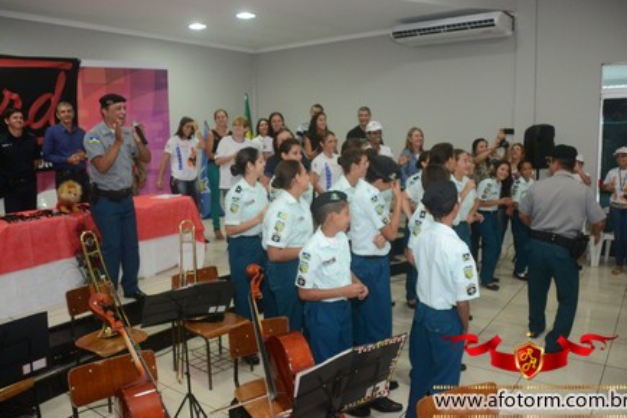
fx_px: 540
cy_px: 209
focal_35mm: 31
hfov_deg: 60.3
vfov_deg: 42.3
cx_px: 313
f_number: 3.5
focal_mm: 20
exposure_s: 1/100
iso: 1600
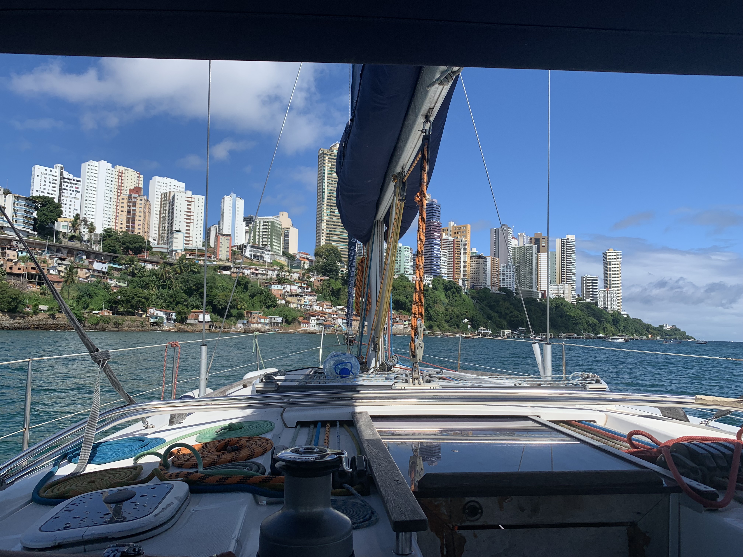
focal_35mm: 26
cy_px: 278
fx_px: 558
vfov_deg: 53.1
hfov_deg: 67.3
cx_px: 372
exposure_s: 1/2833
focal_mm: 4.25
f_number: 1.8
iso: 25
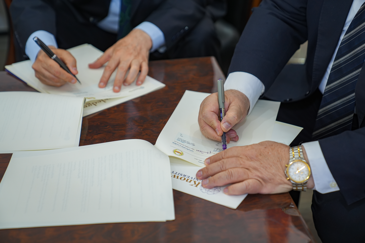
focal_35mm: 70
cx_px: 182
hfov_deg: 28.8
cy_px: 122
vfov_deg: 19.5
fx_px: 710
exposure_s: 1/160
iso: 640
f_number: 2.8
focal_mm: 70
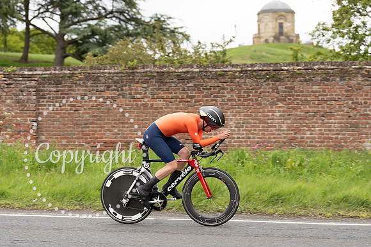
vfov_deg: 15.9
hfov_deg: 23.6
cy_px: 124
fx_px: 887
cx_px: 184
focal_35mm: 86
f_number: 3.5
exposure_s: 1/1000
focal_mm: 84
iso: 320
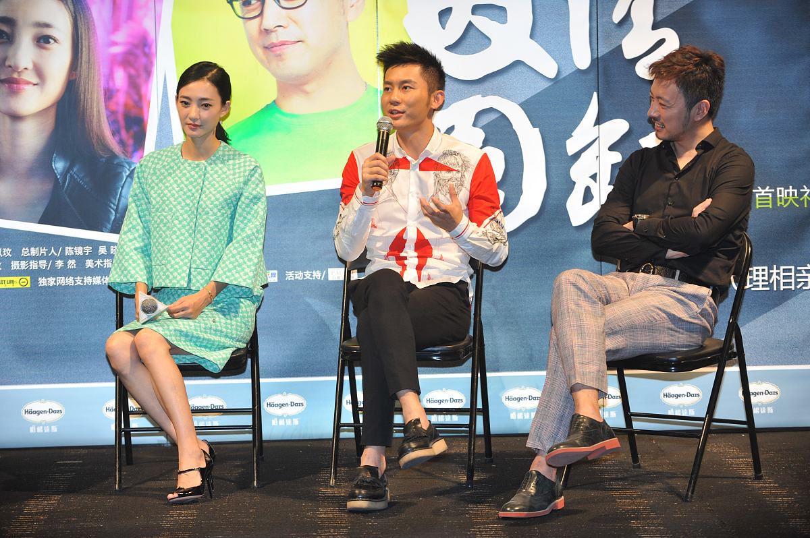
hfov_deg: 18.6
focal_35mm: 110
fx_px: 2473
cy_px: 269
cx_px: 405
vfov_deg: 12.4
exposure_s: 1/250
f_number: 4
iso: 1000
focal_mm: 110
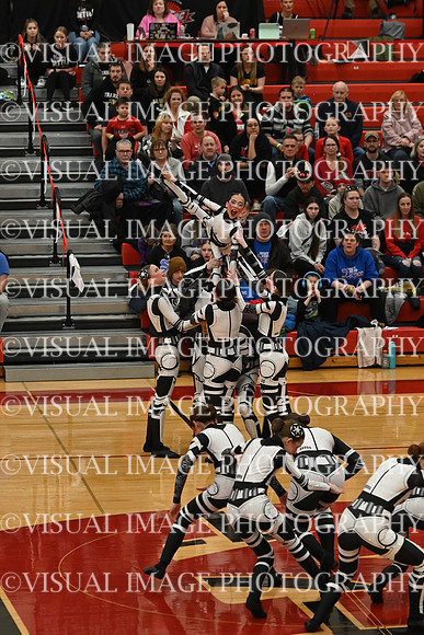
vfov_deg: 14.0
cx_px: 212
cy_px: 318
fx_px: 2595
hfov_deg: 9.3
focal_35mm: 147
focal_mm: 98
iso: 3200
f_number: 4
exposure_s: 1/400
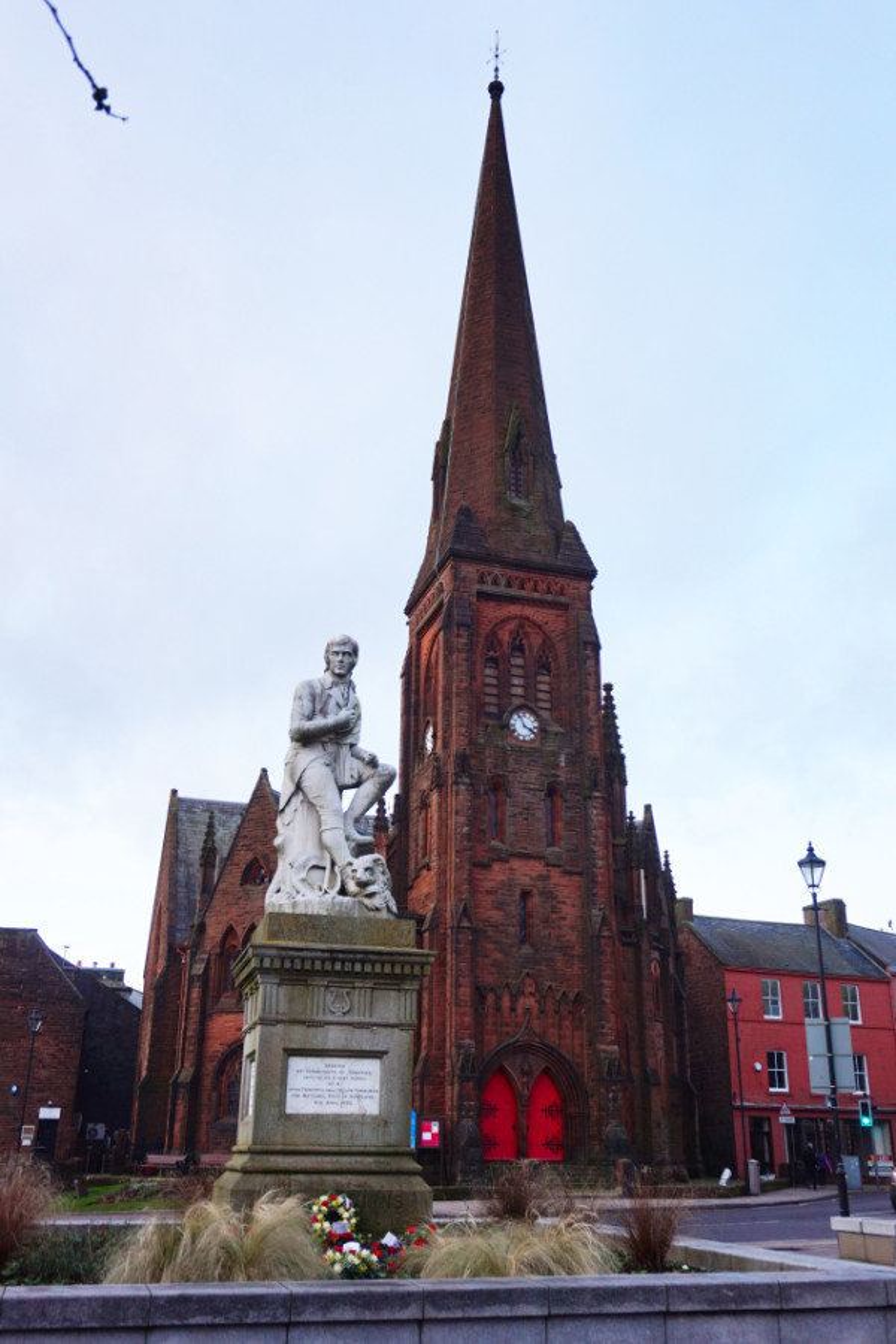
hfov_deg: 41.7
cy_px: 672
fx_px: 1176
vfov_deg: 59.5
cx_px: 448
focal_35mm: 32
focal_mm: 21
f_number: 4
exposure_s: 1/60
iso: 200
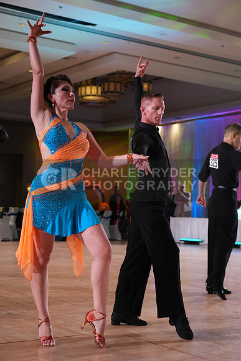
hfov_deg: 23.4
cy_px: 180
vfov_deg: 34.5
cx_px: 120
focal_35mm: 58
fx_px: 582
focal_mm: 58
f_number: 4
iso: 2000
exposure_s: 1/400
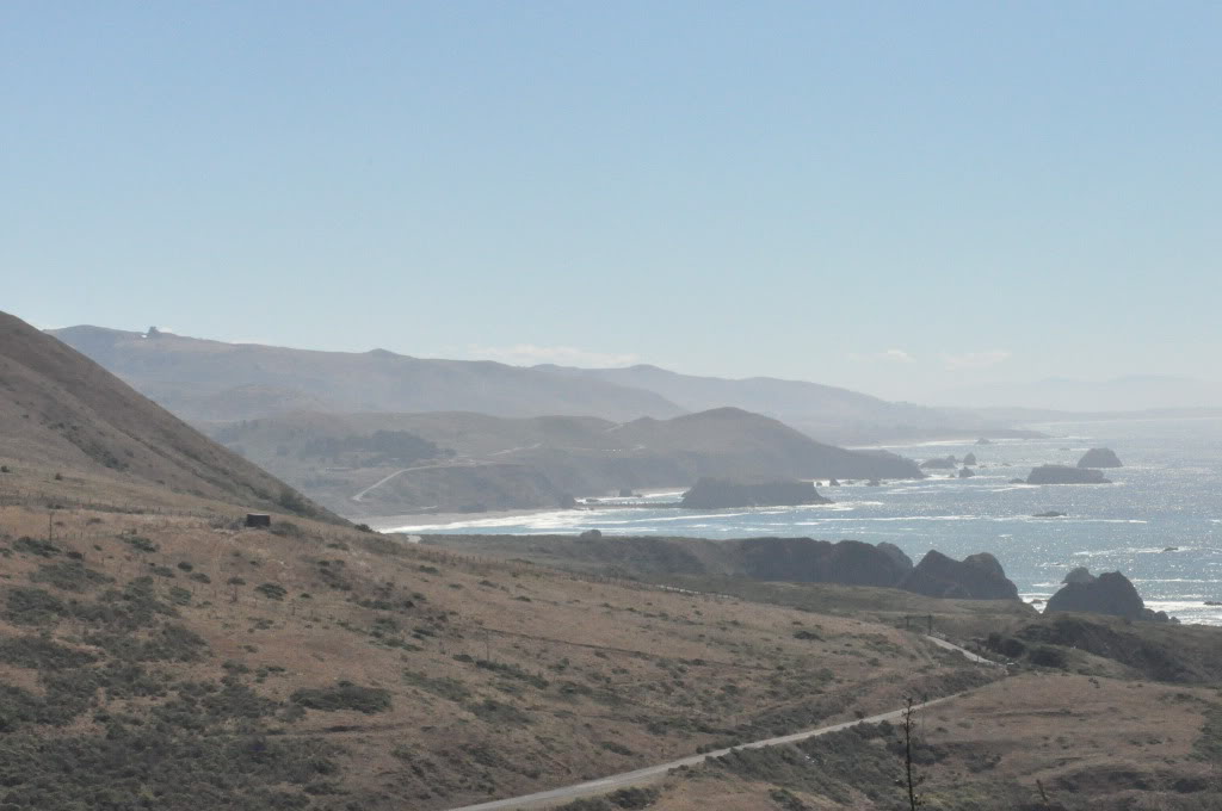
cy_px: 406
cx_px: 611
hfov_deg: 19.5
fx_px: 3560
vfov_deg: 13.0
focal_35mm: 105
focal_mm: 70
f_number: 22
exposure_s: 1/2000
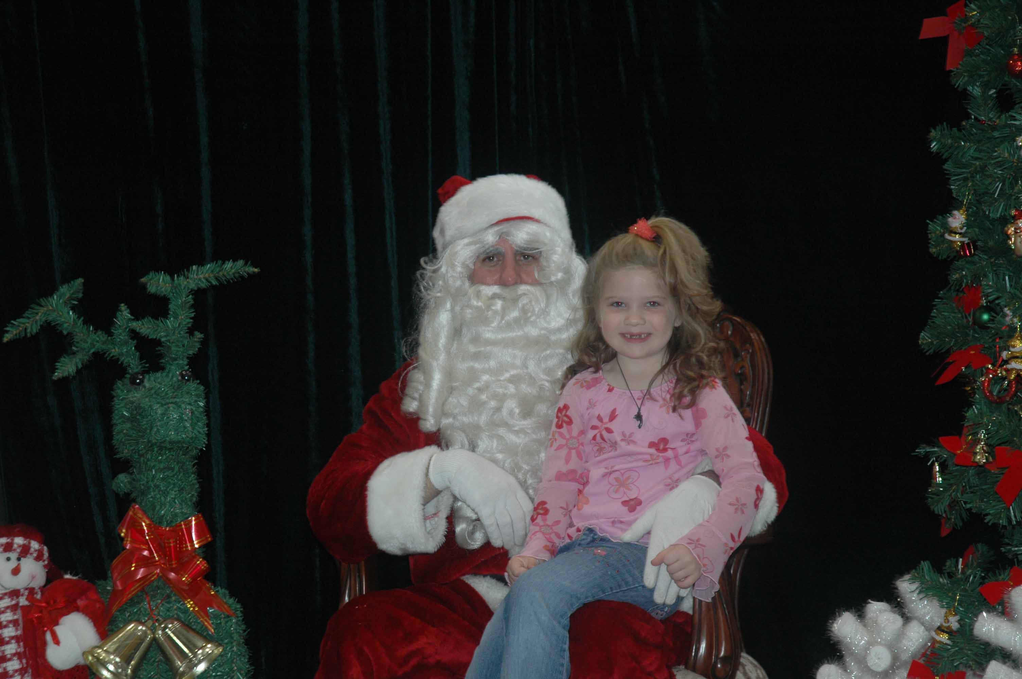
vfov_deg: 16.2
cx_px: 511
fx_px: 2383
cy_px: 340
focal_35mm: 84
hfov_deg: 24.2
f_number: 4.5
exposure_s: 1/60
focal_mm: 56
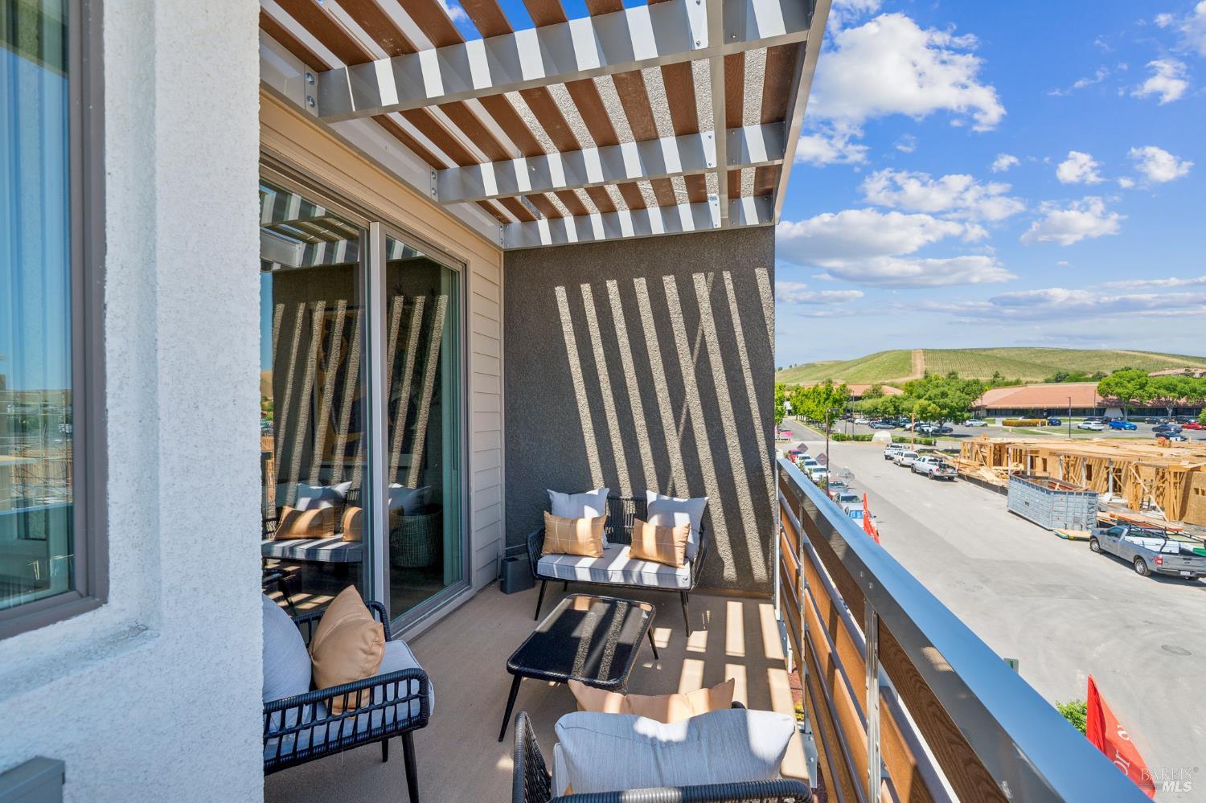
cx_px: 603
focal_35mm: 14
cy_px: 402
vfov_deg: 81.2
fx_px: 469
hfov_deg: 104.3
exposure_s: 1/160
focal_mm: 14
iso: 100
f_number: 5.6
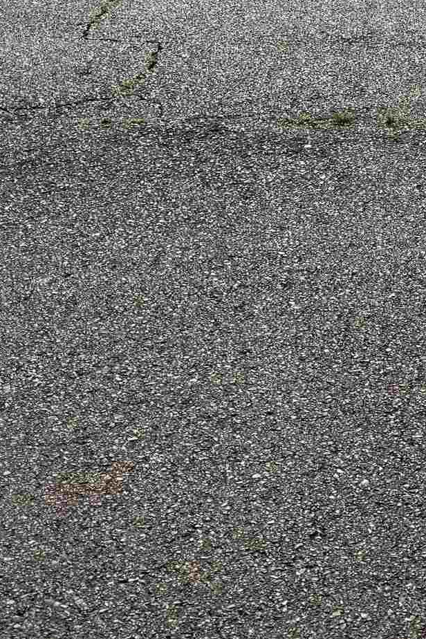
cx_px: 432
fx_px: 1473
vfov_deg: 22.6
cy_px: -125
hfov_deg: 16.1
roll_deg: +1.7
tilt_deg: -7.4
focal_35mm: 83
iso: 80
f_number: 1.78
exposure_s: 1/8130
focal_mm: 6.76
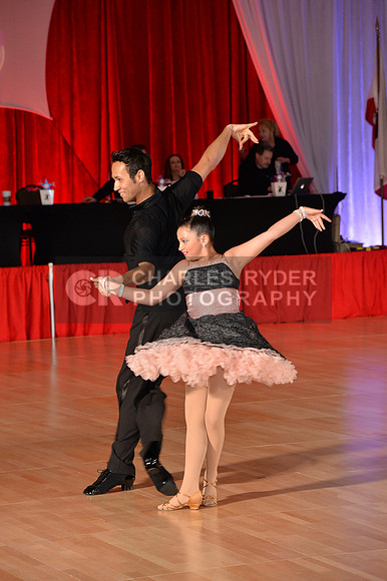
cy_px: 290
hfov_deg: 11.4
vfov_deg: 17.1
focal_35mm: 120
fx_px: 1937
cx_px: 194
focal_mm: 120
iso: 1600
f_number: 5
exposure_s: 1/200
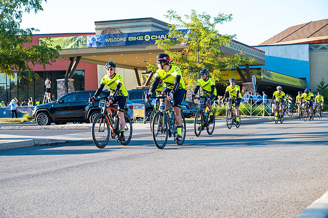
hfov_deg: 28.9
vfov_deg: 19.4
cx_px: 164
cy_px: 109
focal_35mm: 70
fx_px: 637
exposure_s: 1/250
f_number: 6.3
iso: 400
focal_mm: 70
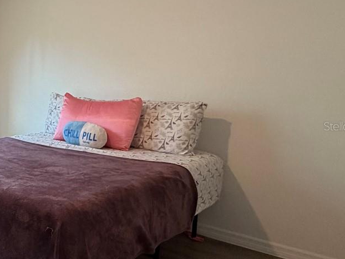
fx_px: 359
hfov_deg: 38.3
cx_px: -68
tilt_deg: -7.3
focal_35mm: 36
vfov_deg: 39.7
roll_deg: +0.5
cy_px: 126
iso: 500
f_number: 2.2
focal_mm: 2.22
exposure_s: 1/60
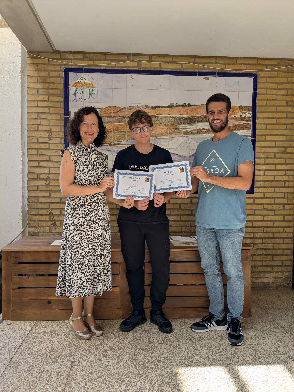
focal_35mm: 27
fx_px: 306
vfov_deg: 65.3
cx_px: 147
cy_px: 196
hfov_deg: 51.4
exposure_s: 1/300
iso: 23
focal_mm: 4.38
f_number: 1.73
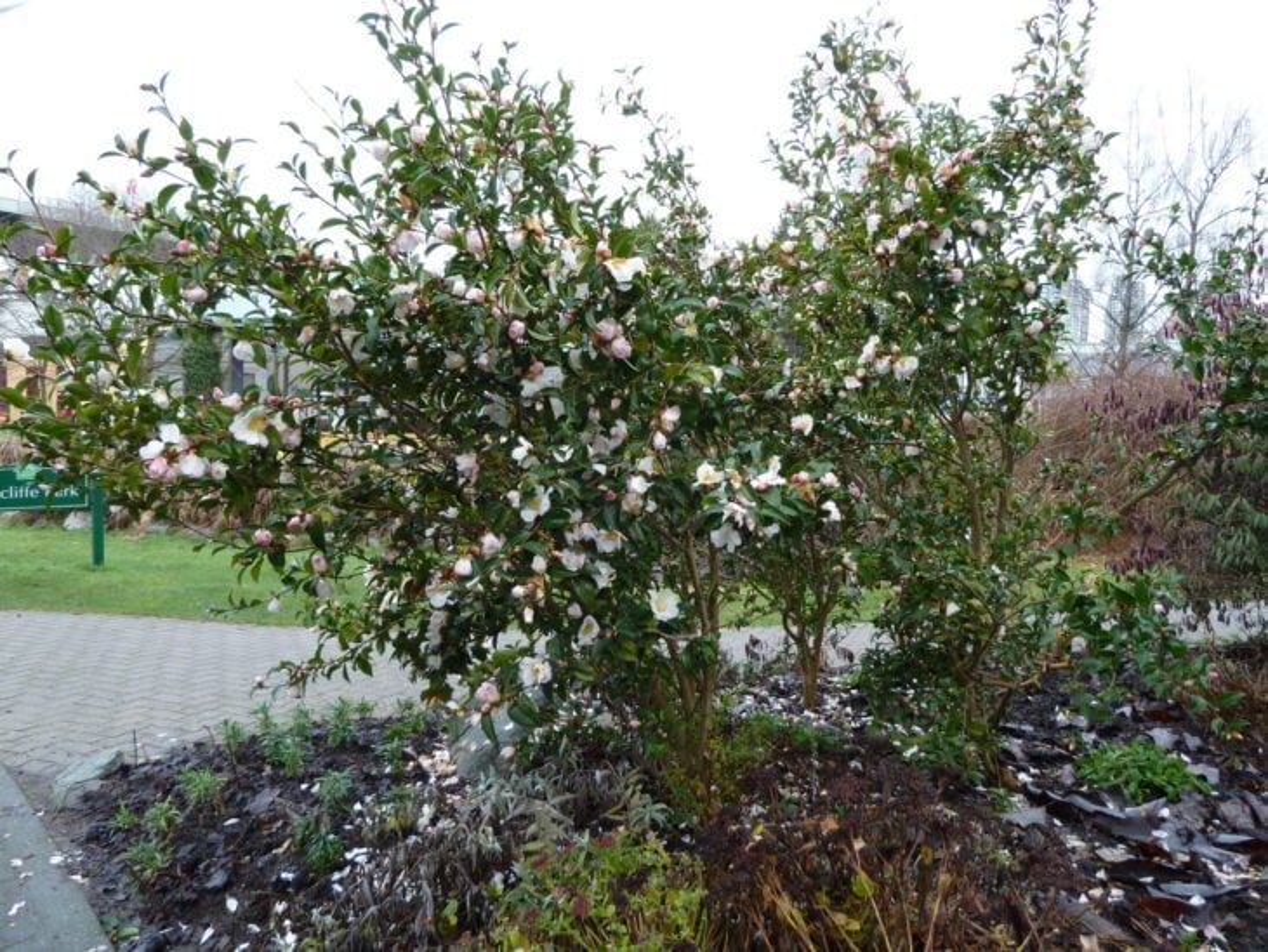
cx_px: 634
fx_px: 916
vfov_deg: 54.9
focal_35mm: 25
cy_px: 476
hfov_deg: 69.4
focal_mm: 4.1
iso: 80
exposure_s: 1/50
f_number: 3.3
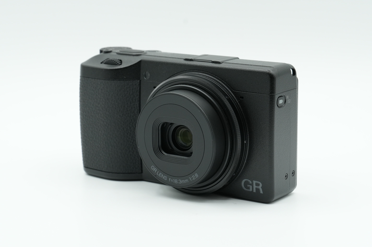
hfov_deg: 22.3
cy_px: 124
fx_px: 945
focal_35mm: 92
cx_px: 186
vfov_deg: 14.9
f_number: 10
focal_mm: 61
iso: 500
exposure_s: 1/100
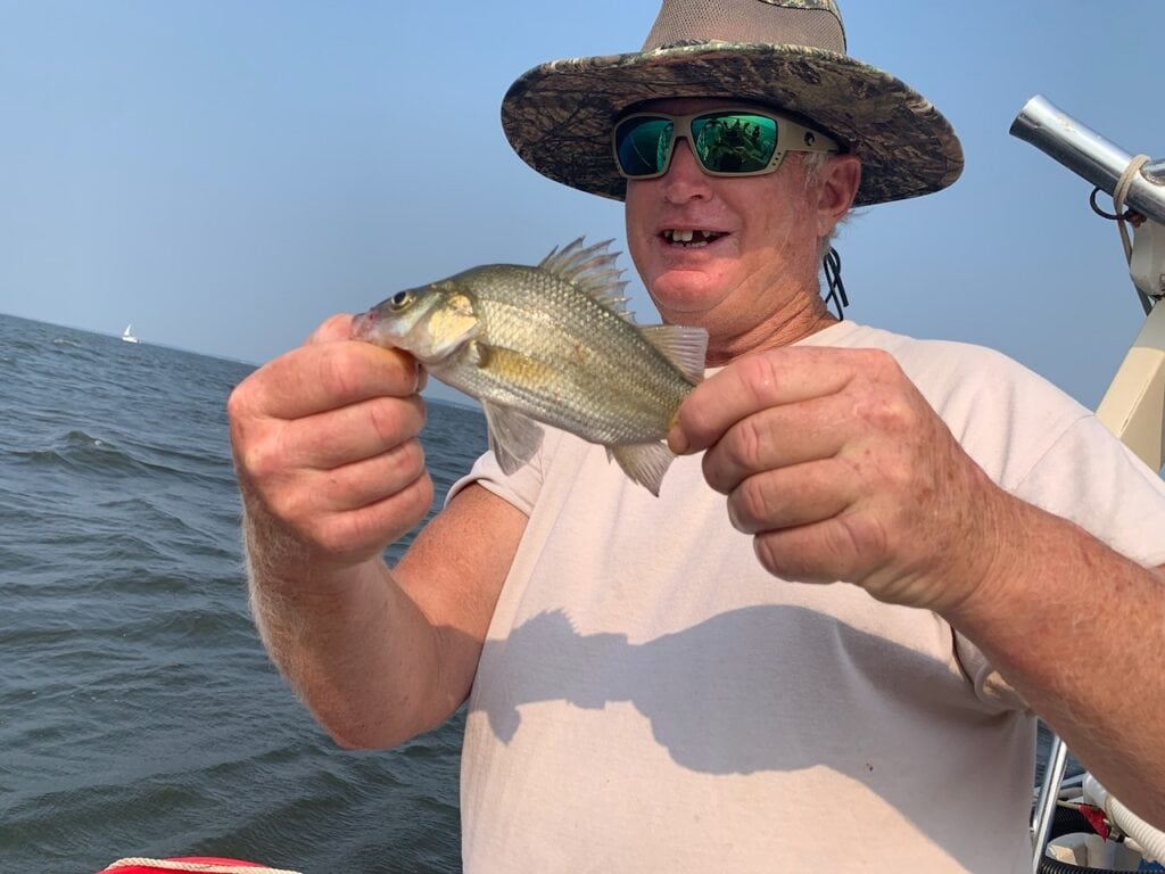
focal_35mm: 26
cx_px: 582
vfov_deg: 53.1
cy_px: 437
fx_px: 875
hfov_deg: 67.3
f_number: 1.8
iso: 25
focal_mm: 4.25
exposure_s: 1/2309
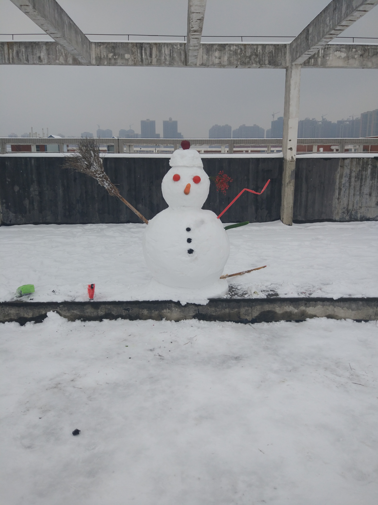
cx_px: 189
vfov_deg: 63.4
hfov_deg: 49.7
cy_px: 252
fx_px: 408
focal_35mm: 28
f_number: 2
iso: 100
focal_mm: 4.26
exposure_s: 1/288
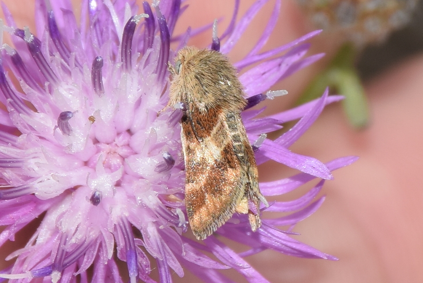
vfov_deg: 6.6
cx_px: 212
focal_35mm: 210
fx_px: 2470
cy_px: 142
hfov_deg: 9.8
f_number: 13
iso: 100
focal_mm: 140
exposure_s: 1/160
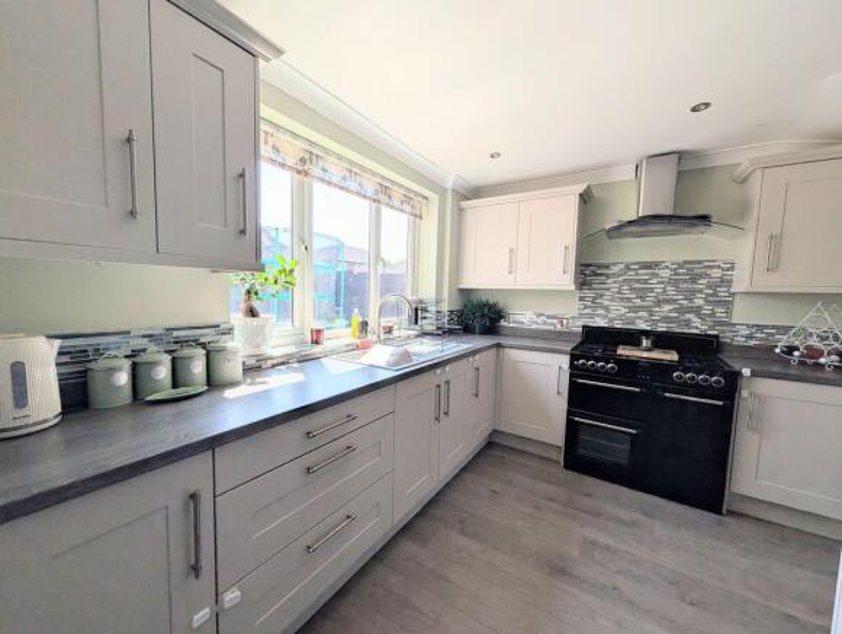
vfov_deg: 94.7
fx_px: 292
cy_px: 317
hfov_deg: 110.4
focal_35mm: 12
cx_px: 421
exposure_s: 1/1064
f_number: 1.7
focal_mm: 2.02
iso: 54
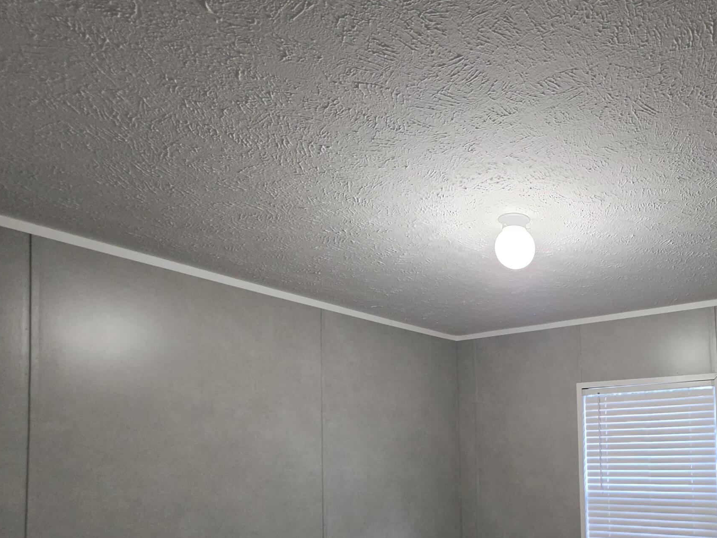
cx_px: 561
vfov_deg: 54.8
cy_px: 430
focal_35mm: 23
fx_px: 476
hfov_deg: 67.8
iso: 640
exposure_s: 1/60
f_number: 1.9
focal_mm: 2.2
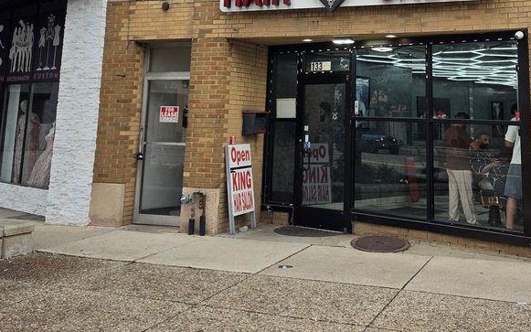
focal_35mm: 43
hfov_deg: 45.9
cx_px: 328
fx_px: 622
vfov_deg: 28.1
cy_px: 4
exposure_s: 1/2346
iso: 64
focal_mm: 6.5
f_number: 1.4
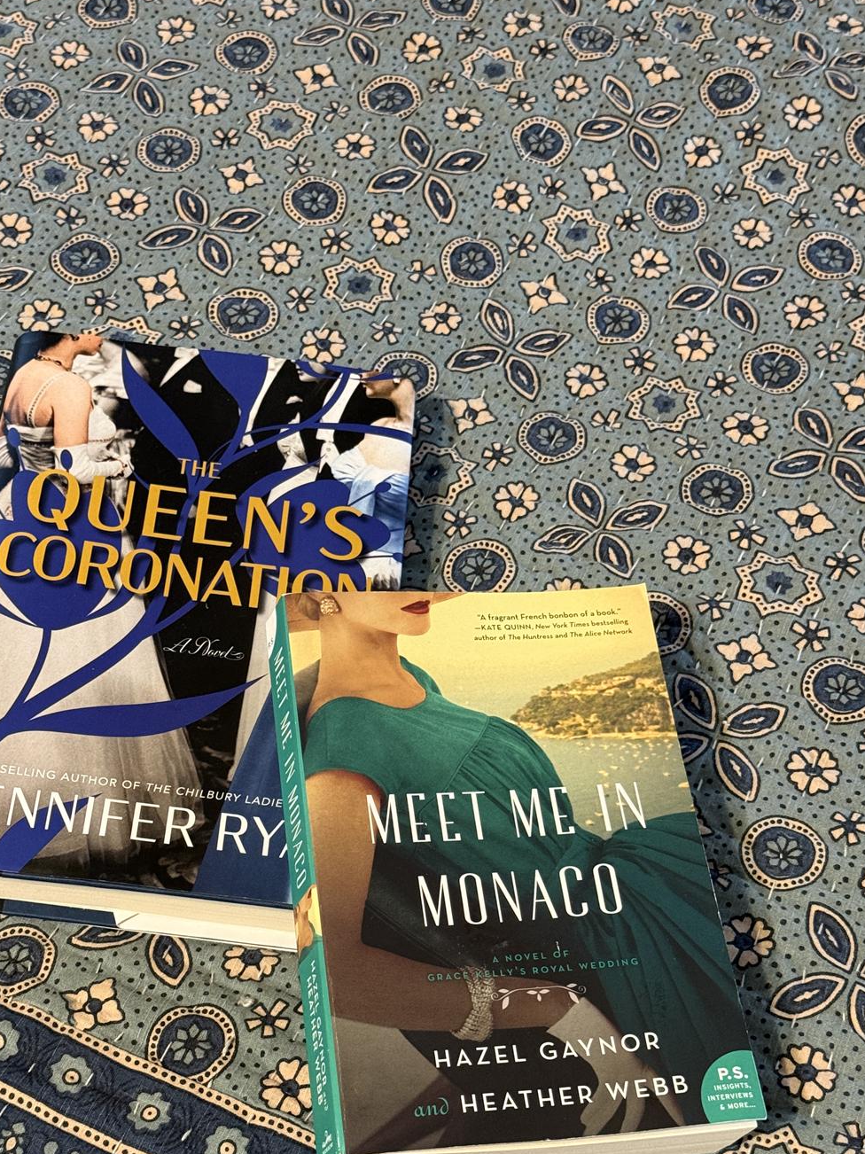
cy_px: 703
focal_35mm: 59
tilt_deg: -55.4
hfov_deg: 24.8
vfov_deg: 32.6
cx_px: 386
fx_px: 1966
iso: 250
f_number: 1.78
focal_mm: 6.76
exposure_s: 1/40
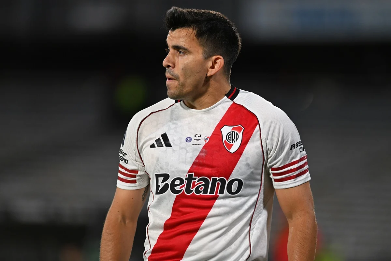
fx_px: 3258
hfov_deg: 6.9
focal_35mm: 300
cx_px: 196
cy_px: 130
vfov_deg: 4.6
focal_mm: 300
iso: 2000
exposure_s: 1/1600
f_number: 2.8
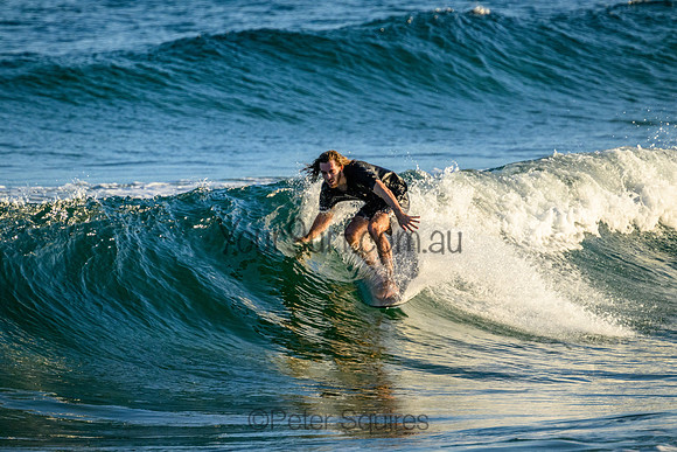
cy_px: 226
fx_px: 15047
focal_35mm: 800
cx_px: 338
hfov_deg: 2.6
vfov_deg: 1.7
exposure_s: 1/2000
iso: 2200
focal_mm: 800
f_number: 11
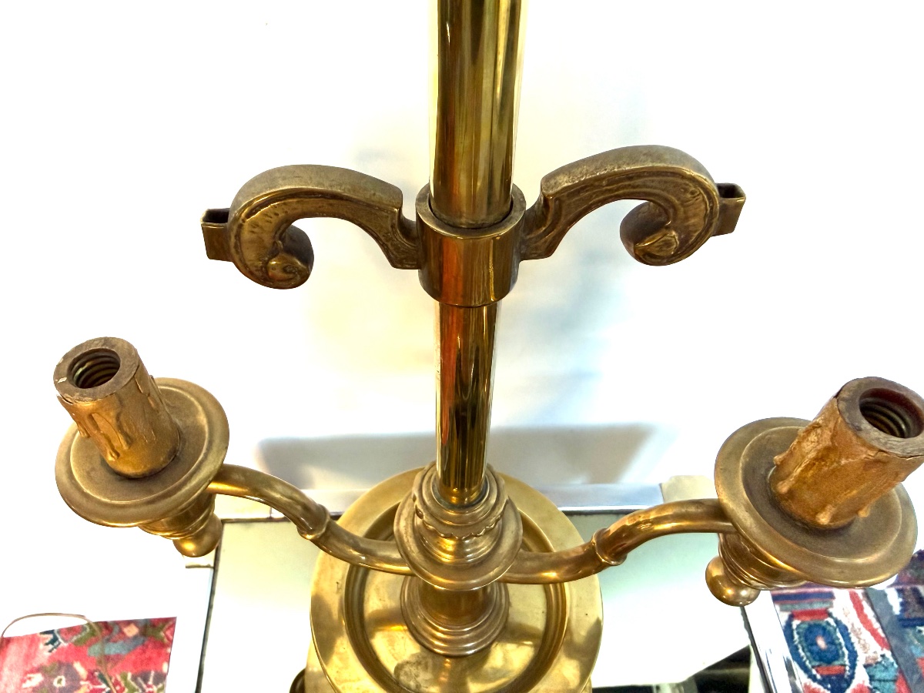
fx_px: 641
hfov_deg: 71.6
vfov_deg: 56.8
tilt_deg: -54.2
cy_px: 346
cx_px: 462
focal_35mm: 24
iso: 250
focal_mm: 2.22
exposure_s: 1/121
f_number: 2.2
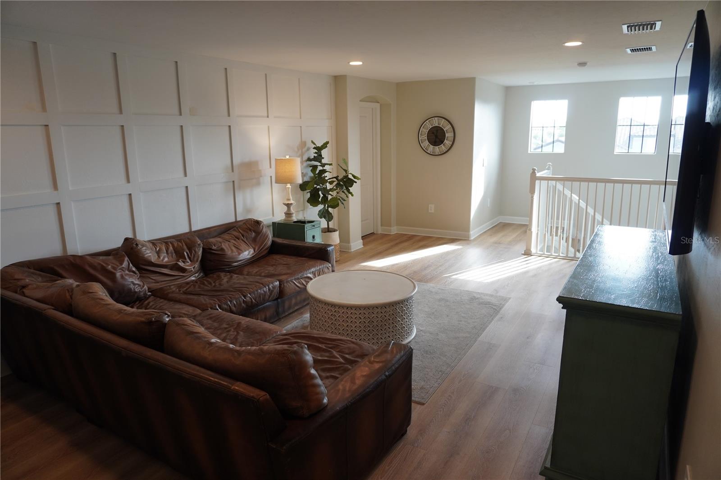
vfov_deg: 53.1
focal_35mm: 24
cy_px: 240
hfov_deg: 73.8
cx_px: 360
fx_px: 481
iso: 250
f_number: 4
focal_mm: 16
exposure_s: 1/60
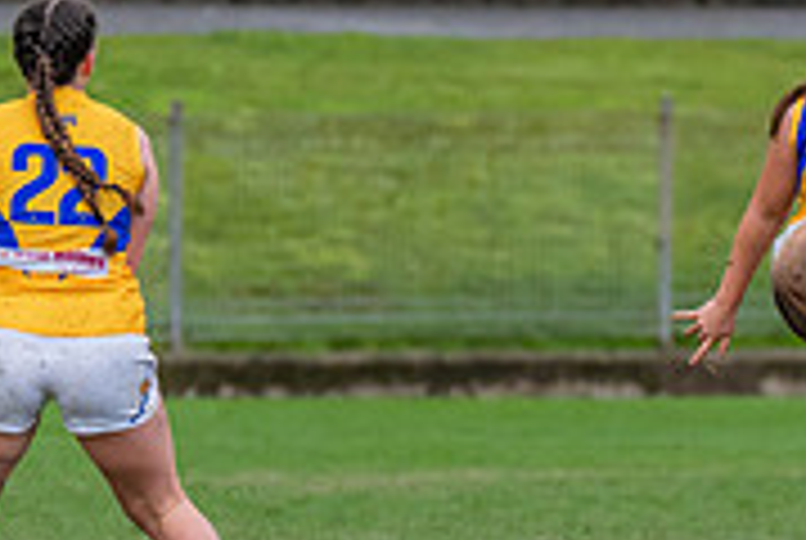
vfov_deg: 1.0
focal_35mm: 1445
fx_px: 32405
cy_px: 324
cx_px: 819
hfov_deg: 1.4
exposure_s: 1/1250
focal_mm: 380
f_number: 6
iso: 1250
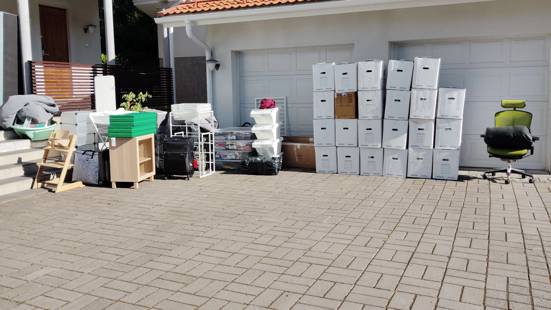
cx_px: 275
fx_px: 468
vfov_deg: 36.6
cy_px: 141
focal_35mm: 32
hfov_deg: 61.0
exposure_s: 1/1464
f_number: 1.8
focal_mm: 4.25
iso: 50
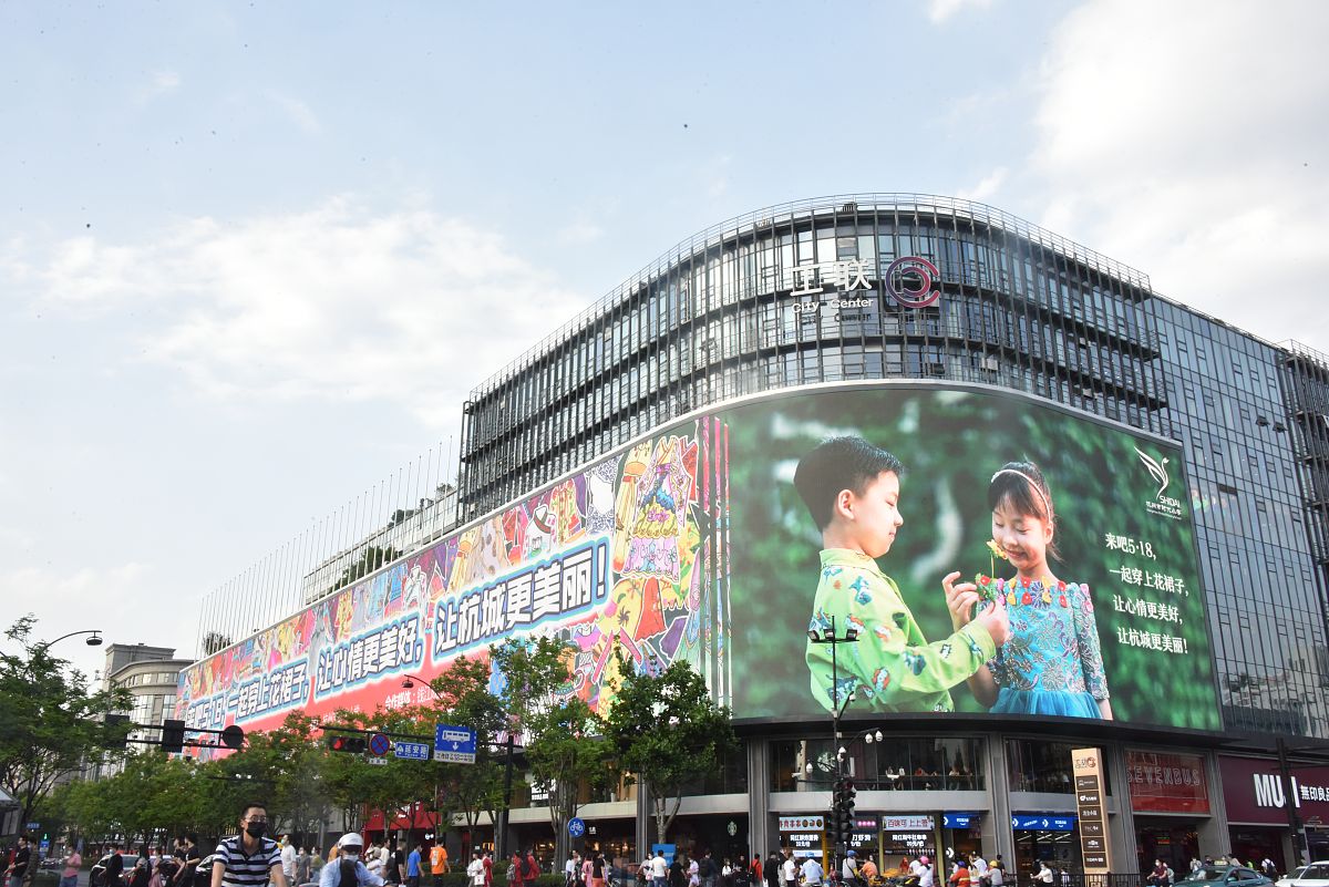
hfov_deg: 58.7
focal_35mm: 32
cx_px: 664
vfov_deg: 41.1
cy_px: 444
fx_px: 1182
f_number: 25
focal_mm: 32
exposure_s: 1/100
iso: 2000
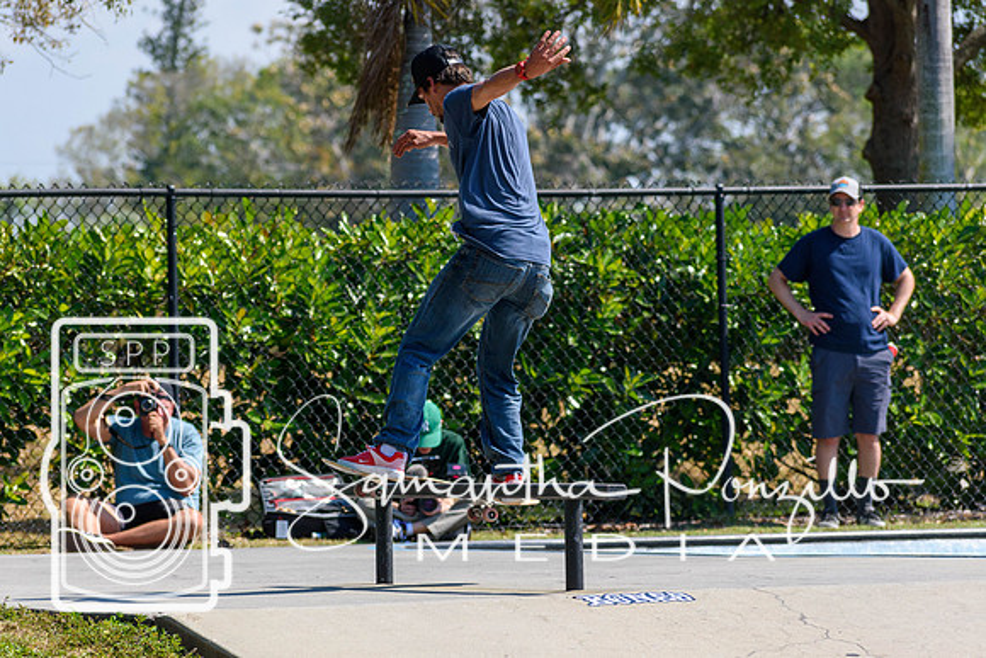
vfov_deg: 5.7
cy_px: 329
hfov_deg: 8.6
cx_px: 493
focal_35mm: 240
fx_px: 6575
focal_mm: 160
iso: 360
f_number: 5.6
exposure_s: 1/2000
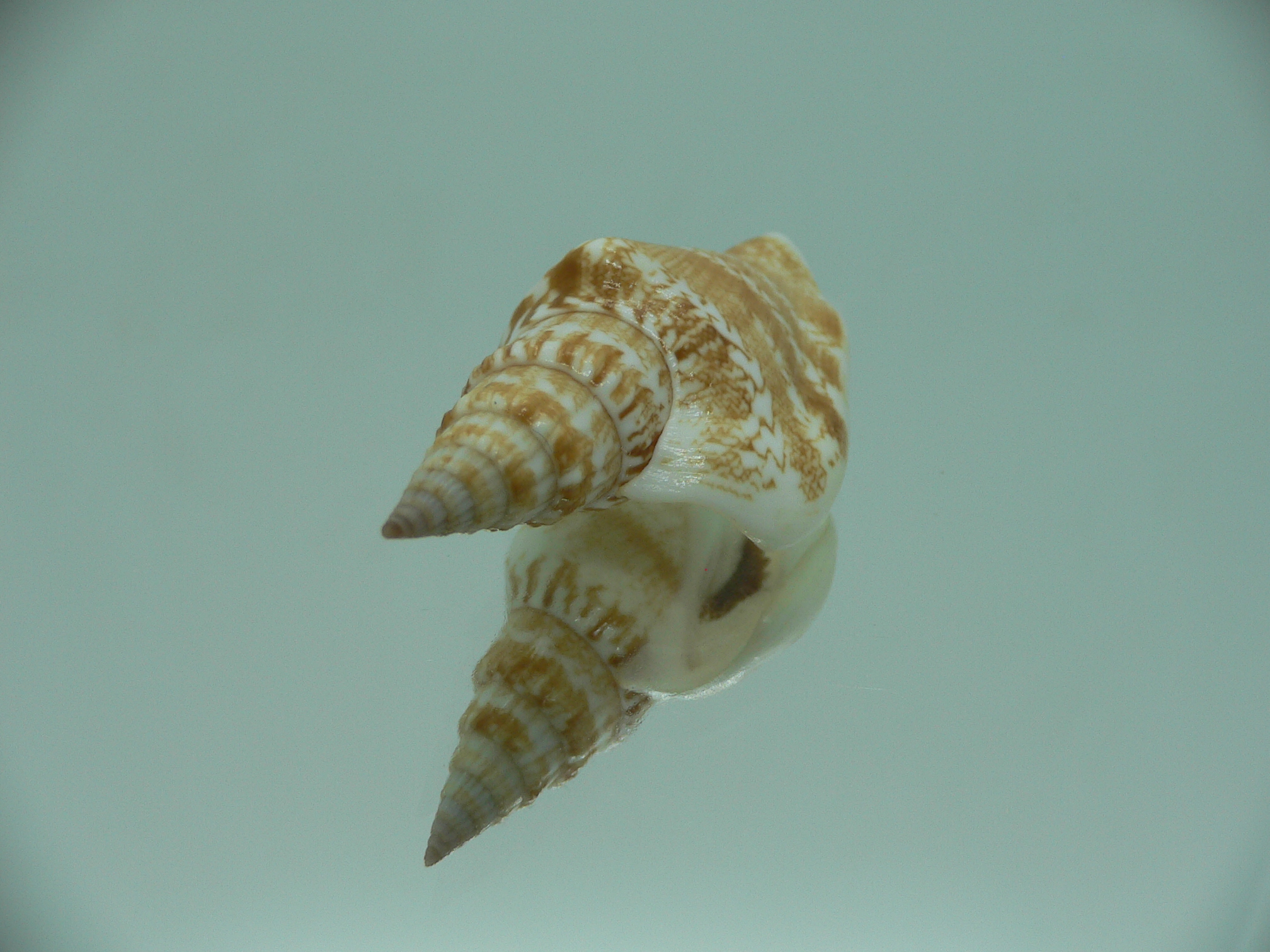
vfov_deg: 40.7
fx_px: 1284
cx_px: 635
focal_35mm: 35
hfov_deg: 52.6
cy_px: 476
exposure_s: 1/80
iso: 80
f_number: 2.8
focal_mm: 4.6
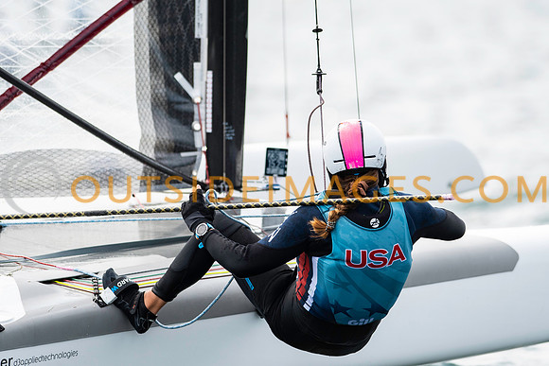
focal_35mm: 450
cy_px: 183
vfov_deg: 3.1
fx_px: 6864
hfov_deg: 4.6
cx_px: 274
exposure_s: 1/3200
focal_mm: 300
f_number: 5
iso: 400
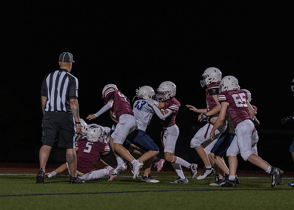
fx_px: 2079
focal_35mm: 249
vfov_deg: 5.8
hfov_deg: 8.1
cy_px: 116
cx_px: 134
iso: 3200
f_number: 2.8
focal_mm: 200
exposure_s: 1/1000
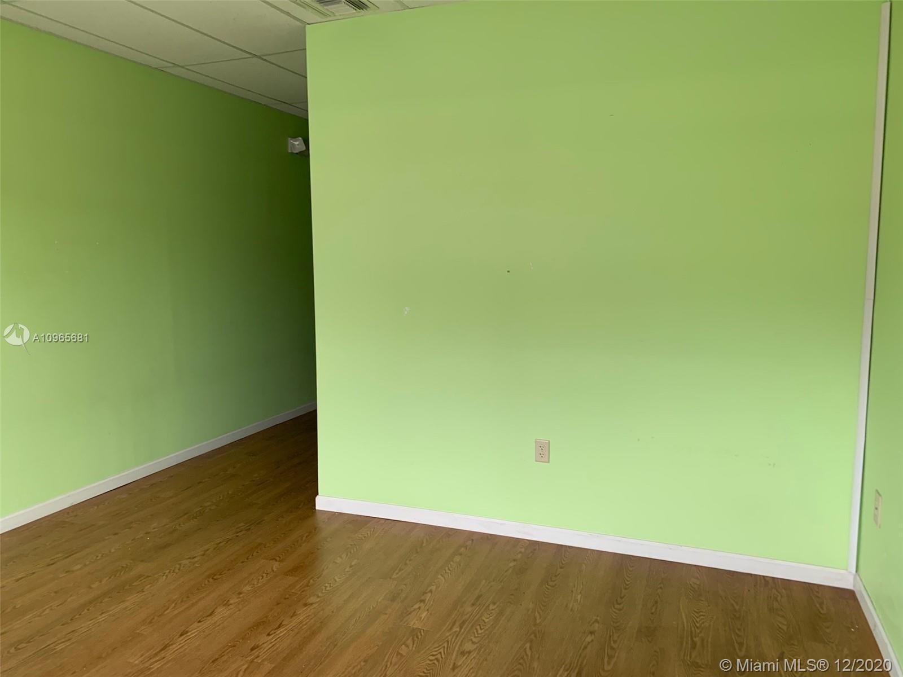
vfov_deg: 53.1
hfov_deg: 67.3
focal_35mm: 26
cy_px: 338
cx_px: 452
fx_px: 678
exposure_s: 1/121
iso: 50
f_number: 1.8
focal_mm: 4.25
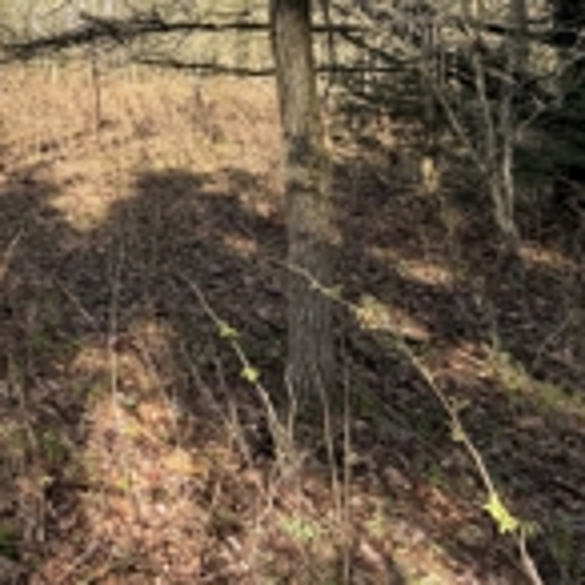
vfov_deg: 42.6
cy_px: 16
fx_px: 650
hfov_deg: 37.9
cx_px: -96
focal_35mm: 34
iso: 40
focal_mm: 2.22
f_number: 2.2
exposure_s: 1/220
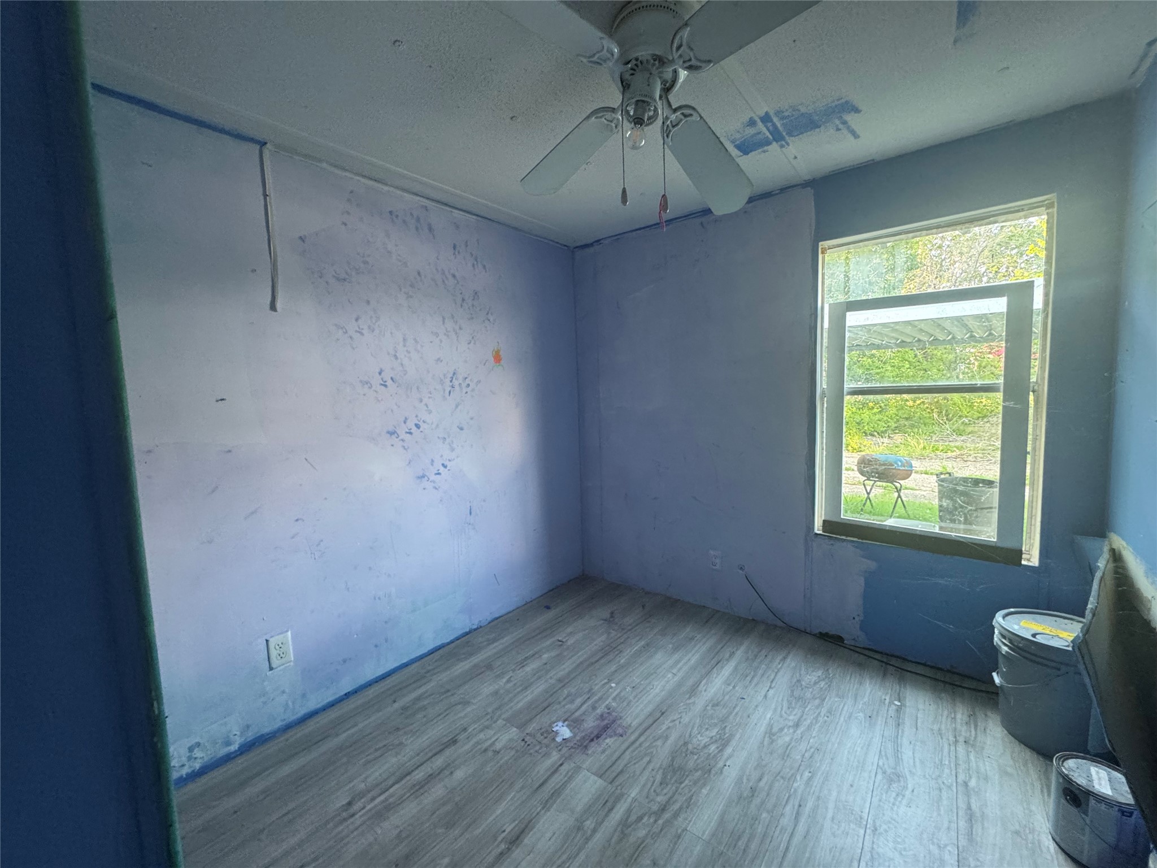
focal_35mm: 14
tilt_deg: -5.5
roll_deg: +1.4
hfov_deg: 102.1
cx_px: 578
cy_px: 434
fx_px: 468
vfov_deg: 85.7
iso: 400
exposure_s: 1/60
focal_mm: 2.22
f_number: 2.2
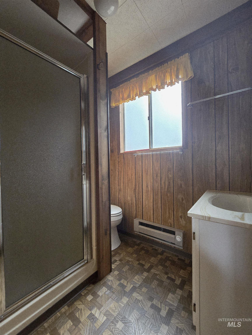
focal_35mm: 13
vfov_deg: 106.2
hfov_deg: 89.9
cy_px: 168
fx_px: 126
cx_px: 126
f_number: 2.2
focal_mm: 2.2
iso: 640
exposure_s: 1/60.2
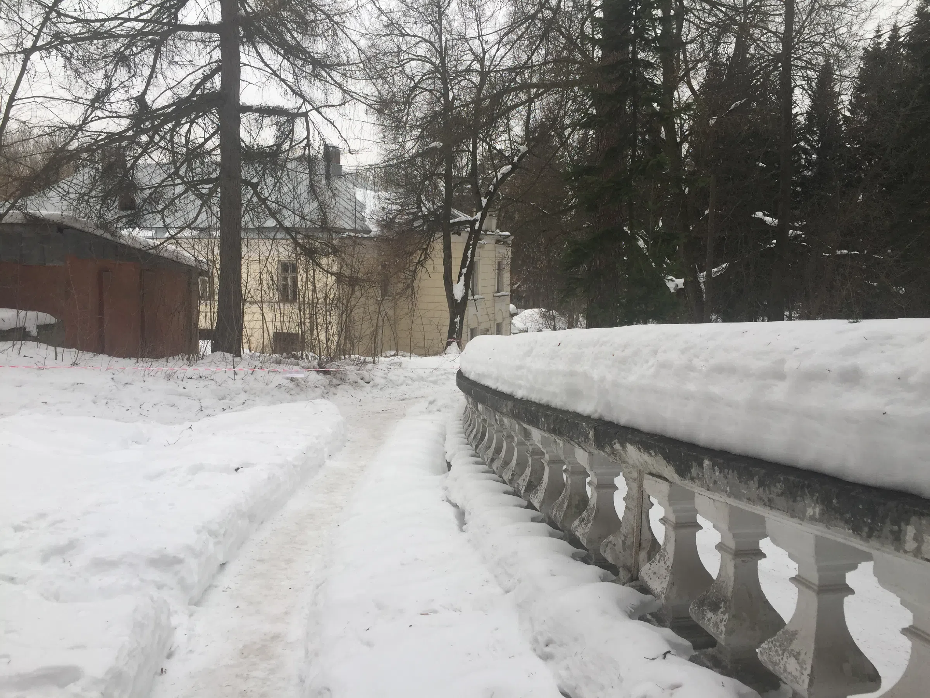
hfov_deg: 61.7
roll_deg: -1.1
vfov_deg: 48.2
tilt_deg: -7.8
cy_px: 349
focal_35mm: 29
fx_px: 779
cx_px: 465
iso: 32
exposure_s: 1/460
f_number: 2.2
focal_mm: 4.15
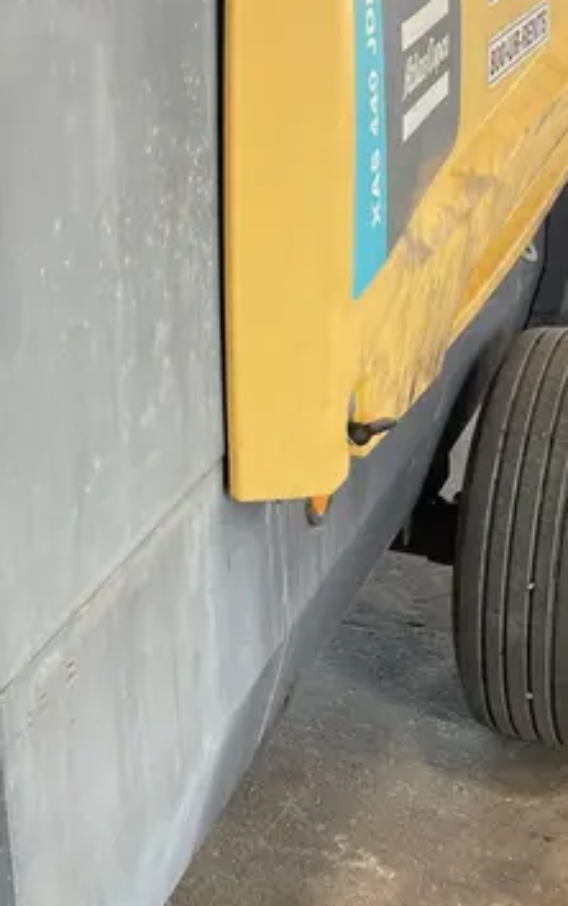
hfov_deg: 21.8
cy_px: 347
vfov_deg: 35.5
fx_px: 1408
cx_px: -36
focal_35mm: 57
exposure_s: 1/121
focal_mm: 4.2
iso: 64
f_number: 1.6
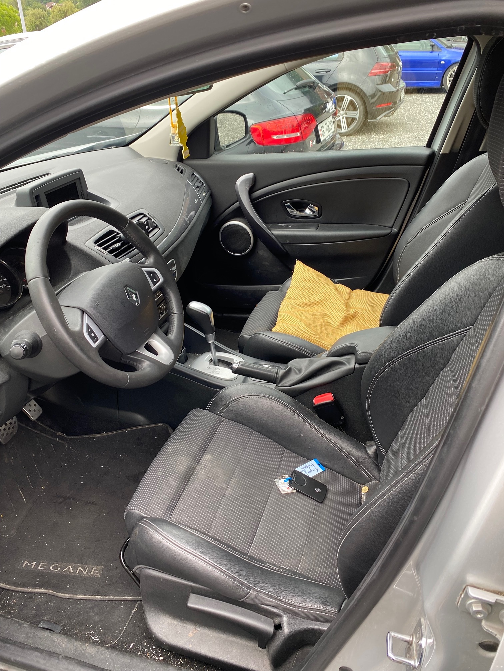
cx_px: 252
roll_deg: +5.1
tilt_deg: -31.3
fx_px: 505
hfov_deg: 53.1
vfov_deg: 67.3
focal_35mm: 26
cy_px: 336
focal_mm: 4.25
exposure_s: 1/122
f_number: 1.8
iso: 40
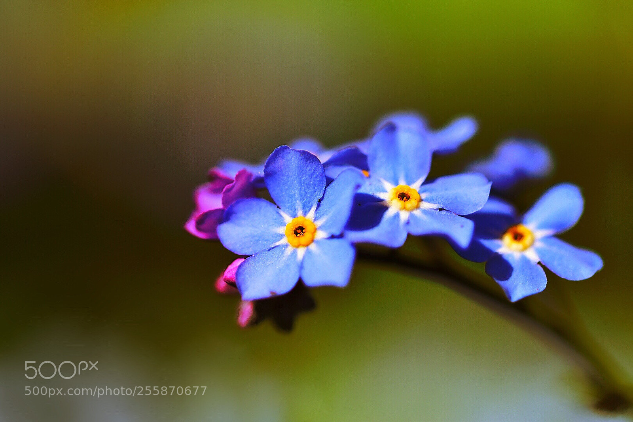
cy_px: 211
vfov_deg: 8.7
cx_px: 316
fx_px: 2769
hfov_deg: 13.0
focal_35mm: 158
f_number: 4.5
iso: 400
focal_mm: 105
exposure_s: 1/4000
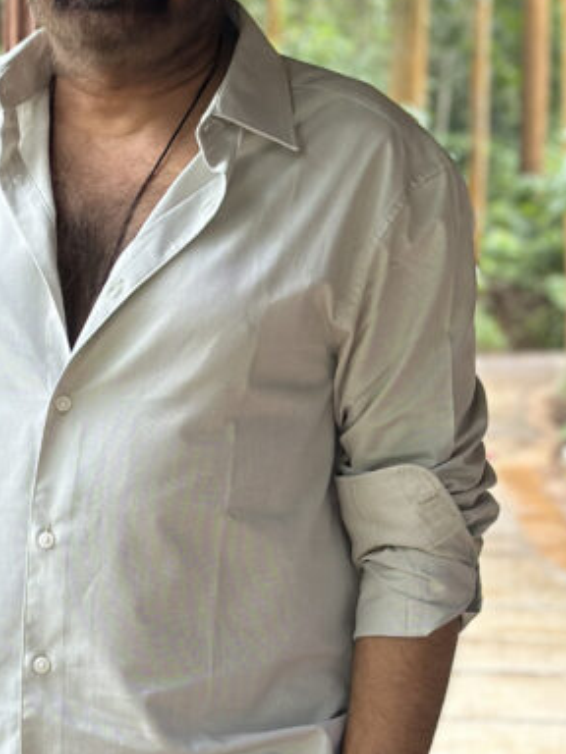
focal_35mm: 125
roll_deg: -1.2
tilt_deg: -4.8
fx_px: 2725
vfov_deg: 15.8
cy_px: 371
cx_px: 228
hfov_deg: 11.9
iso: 125
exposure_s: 1/60
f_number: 1.78
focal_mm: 6.86
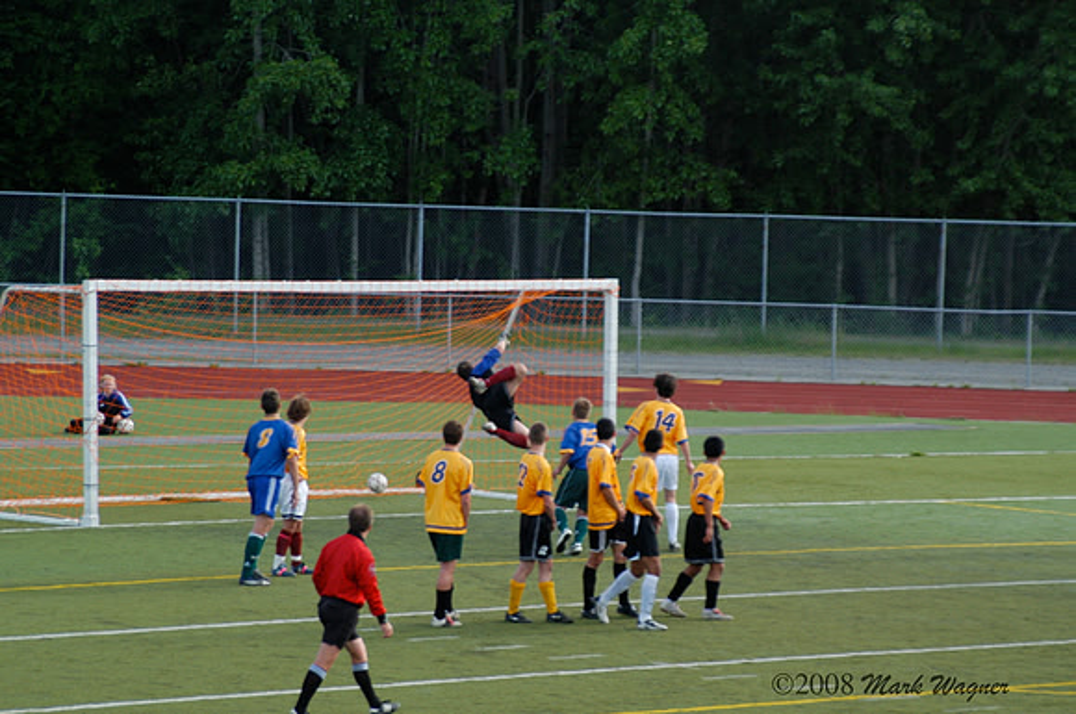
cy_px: 357
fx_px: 6492
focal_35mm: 218
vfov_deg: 6.3
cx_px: 538
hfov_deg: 9.5
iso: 400
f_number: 6
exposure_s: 1/350
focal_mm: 145
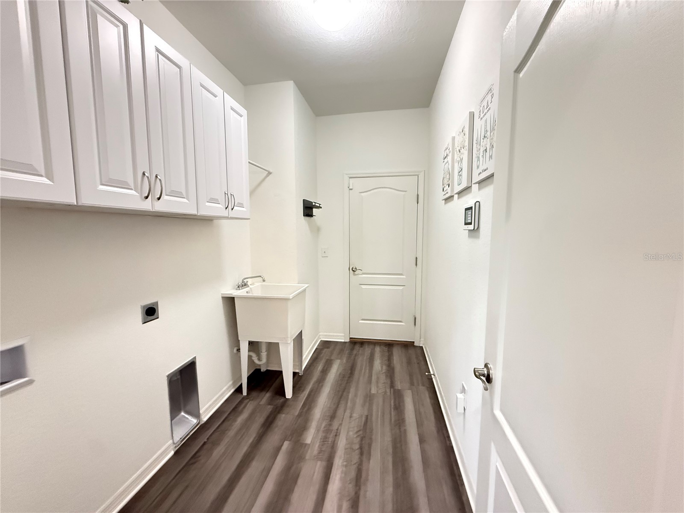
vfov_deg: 85.7
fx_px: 277
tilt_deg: -5.6
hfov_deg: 102.1
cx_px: 342
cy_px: 256
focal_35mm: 14
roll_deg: +0.2
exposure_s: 1/60
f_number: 2.2
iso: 1250
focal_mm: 2.22
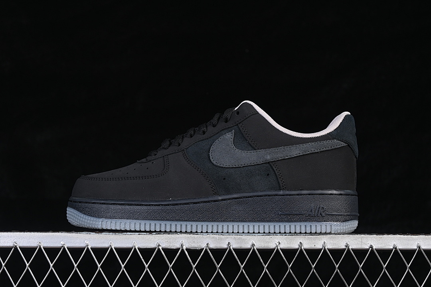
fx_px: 898
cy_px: 144
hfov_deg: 27.0
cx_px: 216
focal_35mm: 75
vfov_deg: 18.2
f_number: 6.3
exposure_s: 1/60
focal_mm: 50
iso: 160
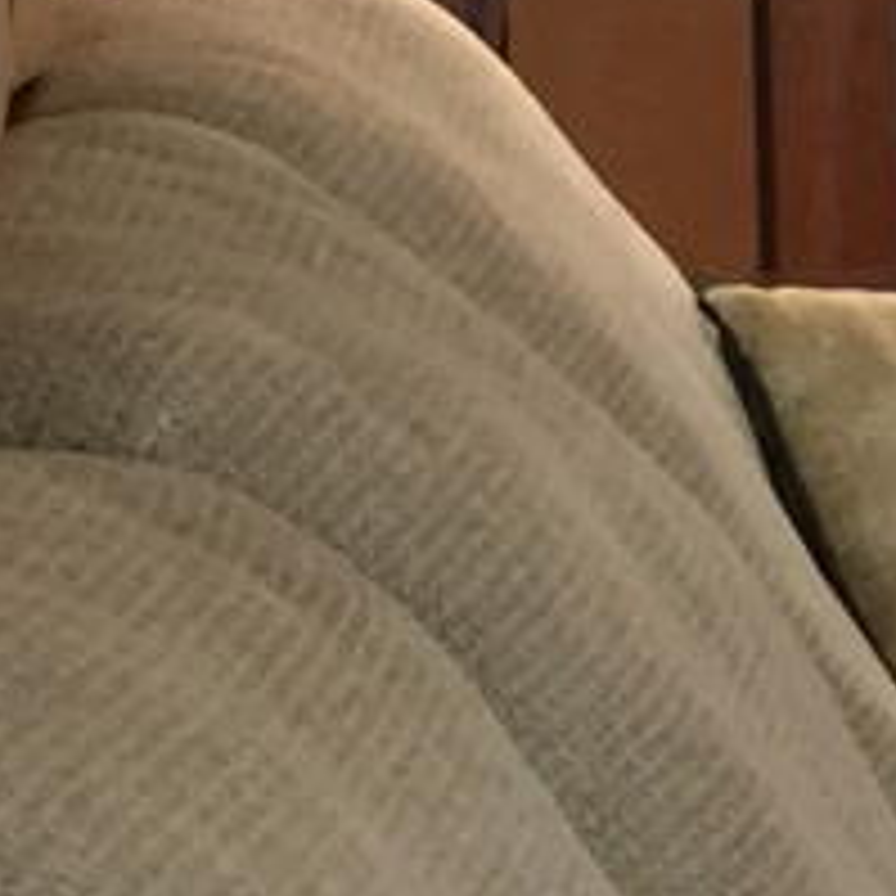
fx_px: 7555
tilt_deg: -7.2
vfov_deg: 6.8
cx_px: 2202
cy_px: -104
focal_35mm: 258
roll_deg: +0.1
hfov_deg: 6.4
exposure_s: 1/15
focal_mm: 4.15
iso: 100
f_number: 2.2
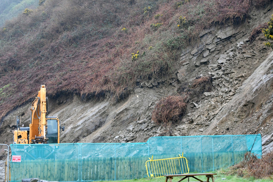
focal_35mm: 105
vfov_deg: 13.0
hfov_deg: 19.5
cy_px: 91
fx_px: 796
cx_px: 136
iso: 1600
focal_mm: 70
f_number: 9
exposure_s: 1/320
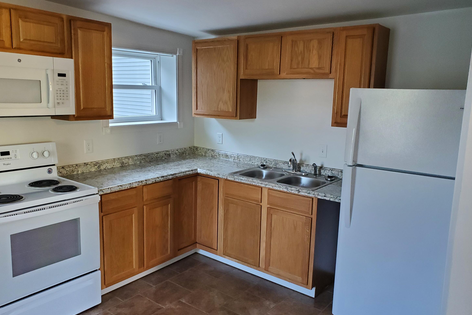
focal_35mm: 28
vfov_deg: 46.4
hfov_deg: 65.5
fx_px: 367
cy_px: 162
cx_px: 236
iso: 400
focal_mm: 4.3
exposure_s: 1/39
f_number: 2.4
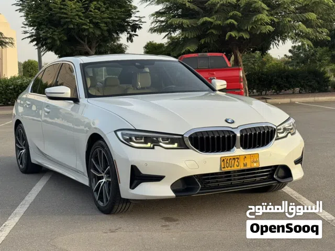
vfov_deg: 30.3
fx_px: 465
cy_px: 126
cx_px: 168
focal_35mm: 48
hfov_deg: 39.7
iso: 64
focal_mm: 6.76
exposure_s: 1/939
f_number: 1.78
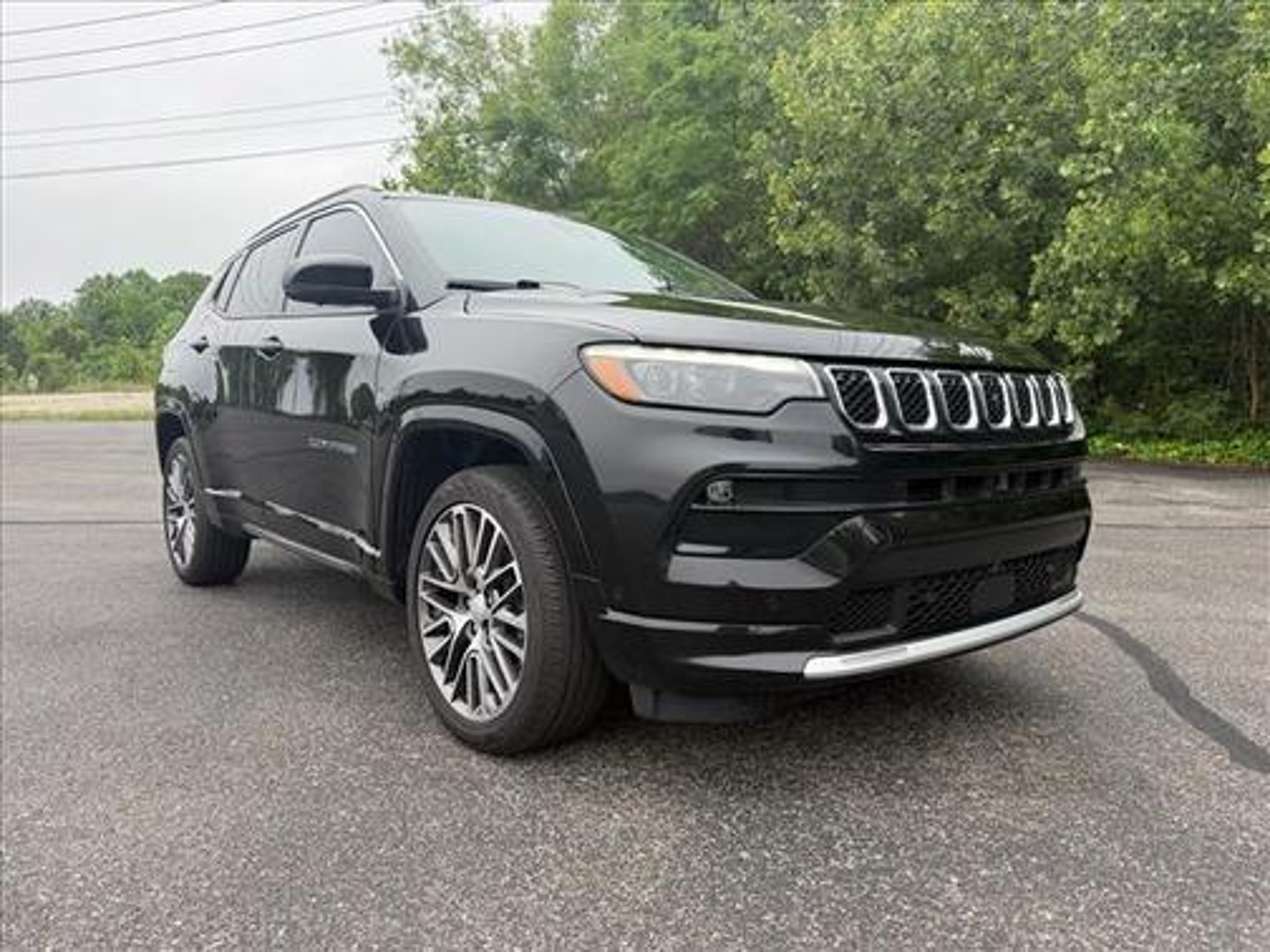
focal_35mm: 24
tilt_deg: -7.8
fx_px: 881
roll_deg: +0.6
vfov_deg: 56.8
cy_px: 476
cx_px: 635
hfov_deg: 71.6
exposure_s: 1/1046
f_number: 1.78
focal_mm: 6.76
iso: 100
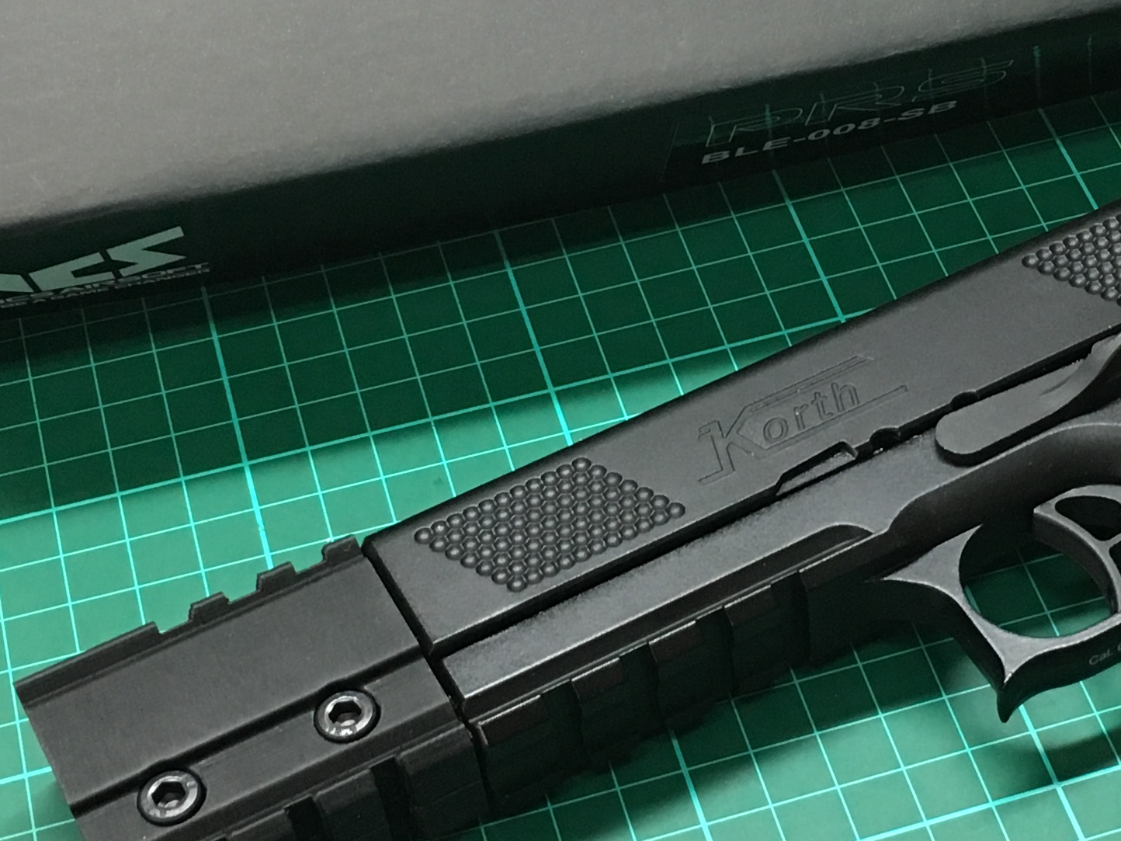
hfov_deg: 23.8
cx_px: 894
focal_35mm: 81
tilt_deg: -45.8
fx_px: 2623
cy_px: 461
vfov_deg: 18.2
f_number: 2.2
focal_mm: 4.15
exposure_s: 1/30
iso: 125
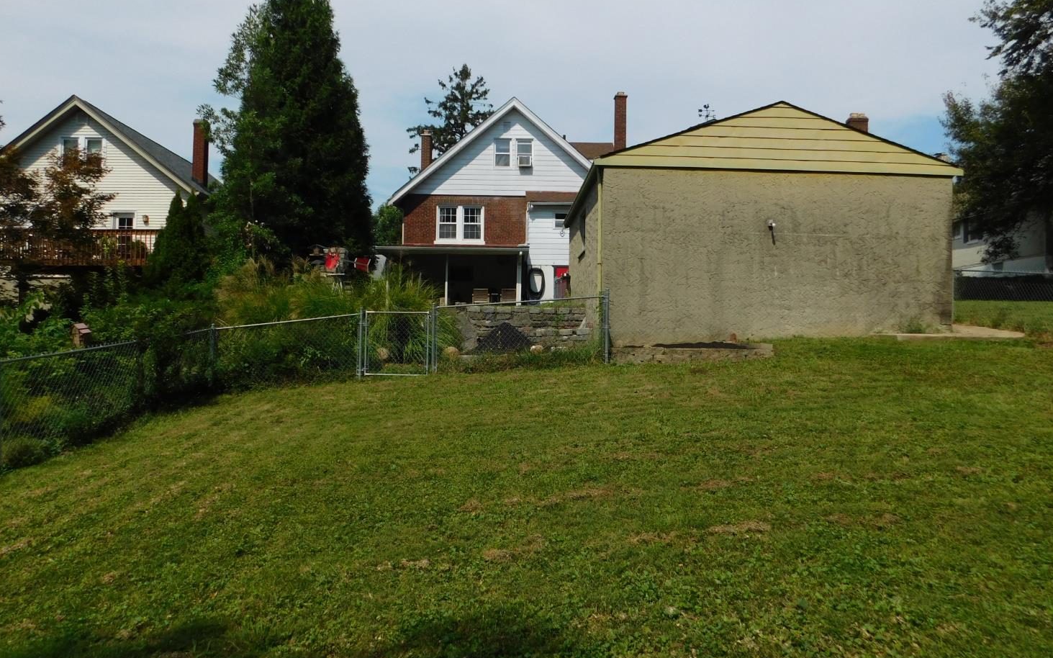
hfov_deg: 72.5
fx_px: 717
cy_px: 331
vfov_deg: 49.3
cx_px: 517
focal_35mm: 25
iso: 125
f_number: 6
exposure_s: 1/800
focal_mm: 4
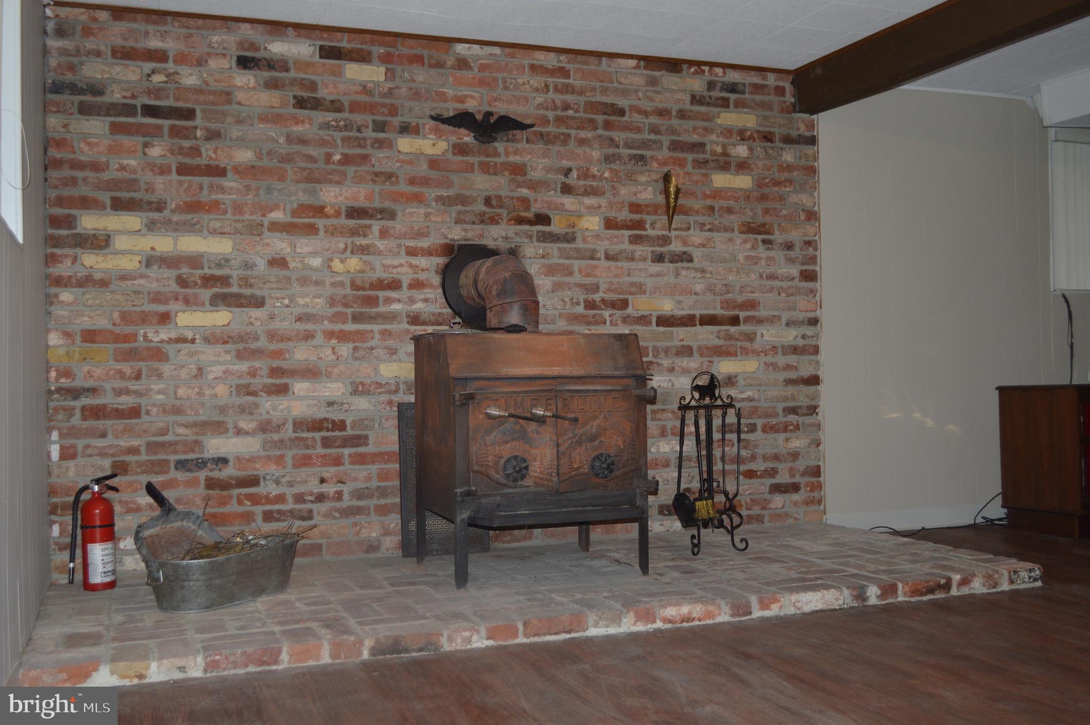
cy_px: 362
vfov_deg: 36.8
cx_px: 545
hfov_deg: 53.2
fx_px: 1089
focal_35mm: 36
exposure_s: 1/60
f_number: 4
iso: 400
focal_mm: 24
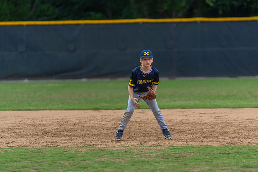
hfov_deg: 9.5
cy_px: 86
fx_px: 1546
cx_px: 129
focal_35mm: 216
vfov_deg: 6.4
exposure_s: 1/1000
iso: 1000
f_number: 2.8
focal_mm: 200
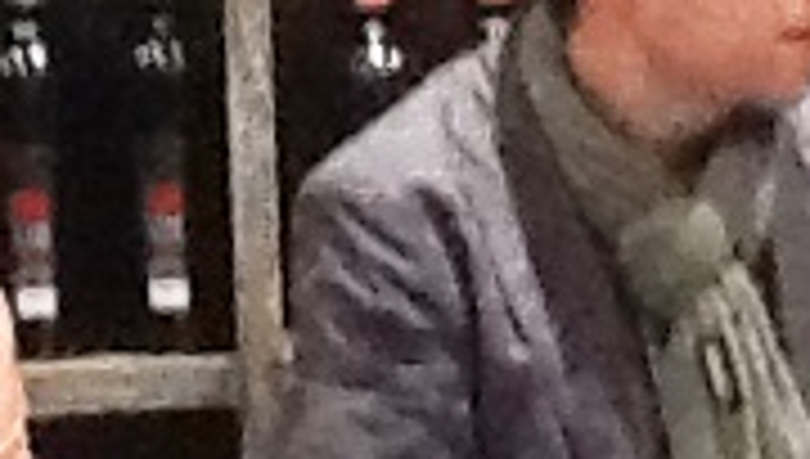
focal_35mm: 255
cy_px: 216
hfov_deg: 8.4
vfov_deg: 4.8
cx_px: 212
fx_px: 5487
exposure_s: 1/15
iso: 320
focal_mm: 2.03
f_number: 2.4
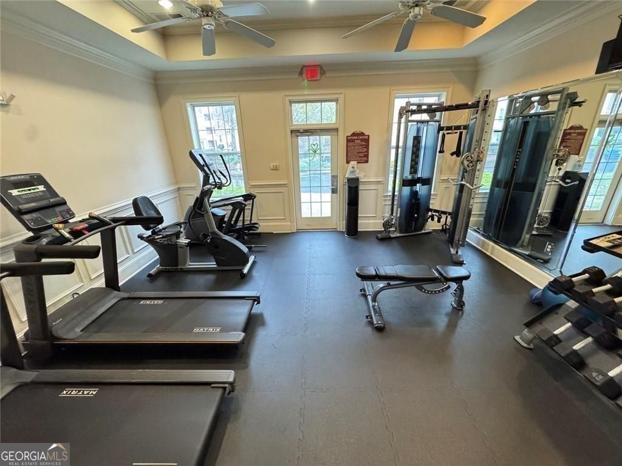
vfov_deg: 85.7
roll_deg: +2.1
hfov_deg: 102.1
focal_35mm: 14
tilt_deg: -20.2
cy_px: 233
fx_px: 252
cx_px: 311
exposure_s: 1/60
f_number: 2.2
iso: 1000
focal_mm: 2.22
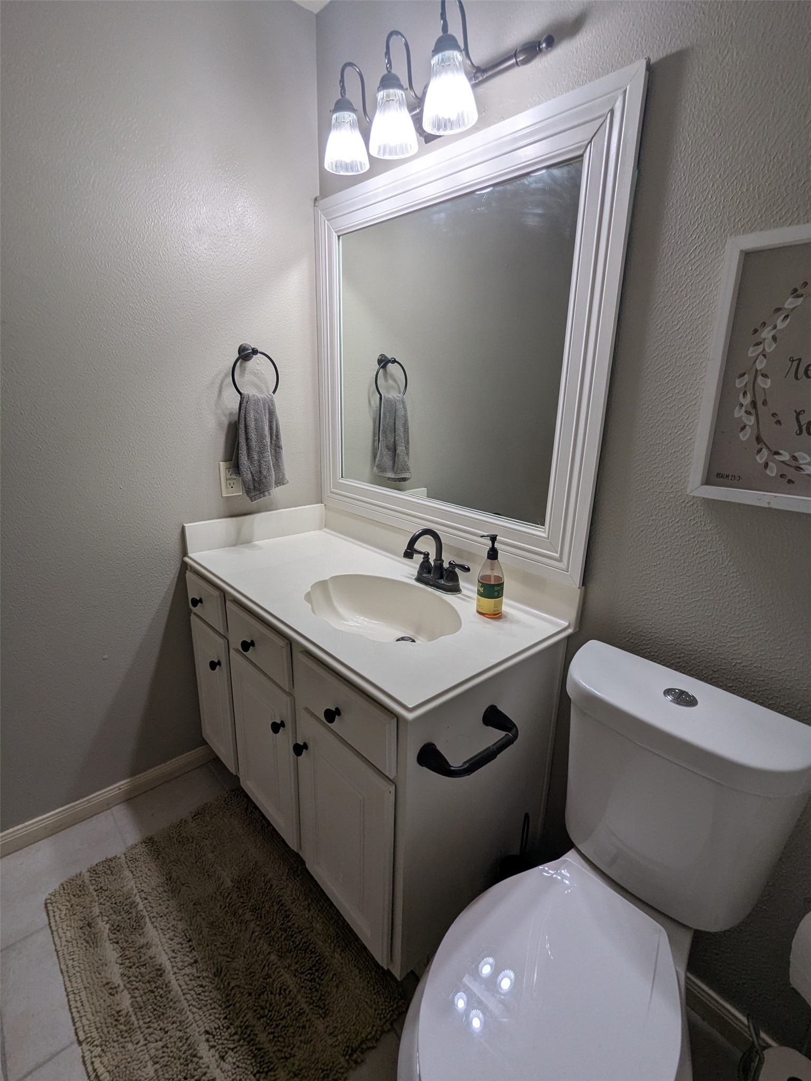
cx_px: 406
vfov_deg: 94.5
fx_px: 500
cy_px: 540
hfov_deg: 78.1
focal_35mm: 16
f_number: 2.2
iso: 72
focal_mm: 2.35
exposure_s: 1/120
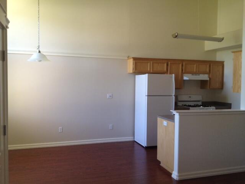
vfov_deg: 40.7
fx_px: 248
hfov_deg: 52.6
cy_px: 92
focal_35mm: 35
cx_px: 122
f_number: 2.4
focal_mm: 4.28
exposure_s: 1/30
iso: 64
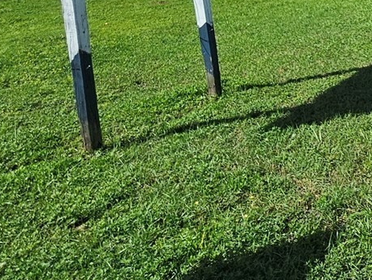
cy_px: -36
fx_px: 484
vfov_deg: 28.9
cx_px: 517
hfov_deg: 30.2
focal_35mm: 45
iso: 50
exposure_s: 1/3117
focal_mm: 2.2
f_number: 2.2
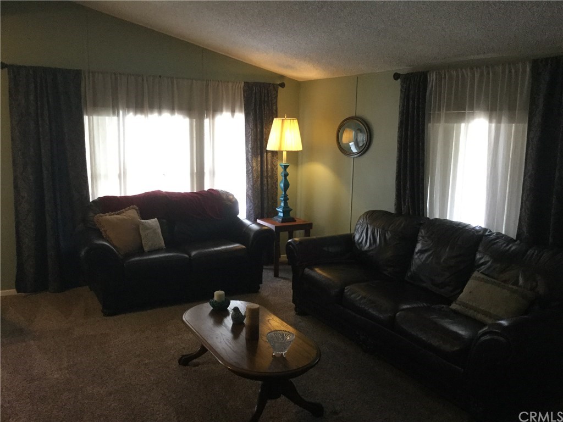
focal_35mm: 31
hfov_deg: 58.4
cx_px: 282
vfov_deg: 45.4
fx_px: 504
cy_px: 211
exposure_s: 1/30
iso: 160
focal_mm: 3.3
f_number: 2.4
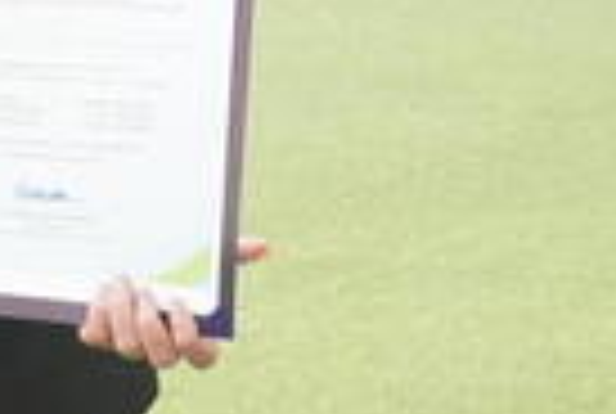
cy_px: -353
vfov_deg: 7.9
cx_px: -310
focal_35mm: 168
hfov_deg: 11.7
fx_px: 2881
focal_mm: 24
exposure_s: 1/800
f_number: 8
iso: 2000
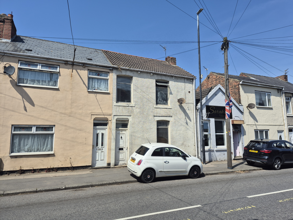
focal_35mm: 23
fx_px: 195
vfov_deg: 58.9
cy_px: 110
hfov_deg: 73.9
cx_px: 146
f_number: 1.8
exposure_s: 1/2448
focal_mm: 5.4
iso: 25
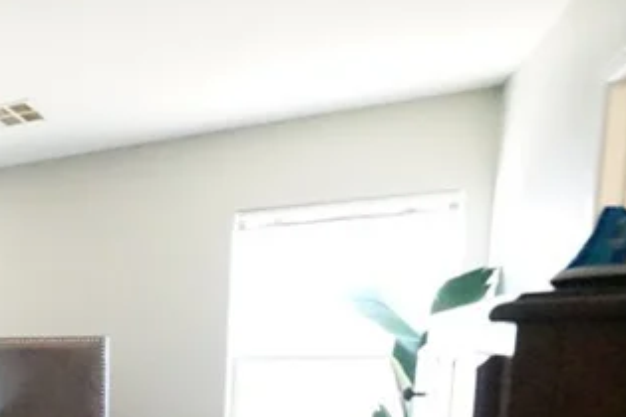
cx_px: -171
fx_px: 678
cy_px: 440
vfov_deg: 31.1
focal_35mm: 39
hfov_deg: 35.5
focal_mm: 12
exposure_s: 1/125
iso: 25600
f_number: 7.1
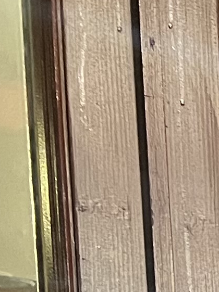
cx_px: 860
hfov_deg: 6.5
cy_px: 772
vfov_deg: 9.2
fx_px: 1579
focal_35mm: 187
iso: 500
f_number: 1.5
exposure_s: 1/33
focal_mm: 5.7
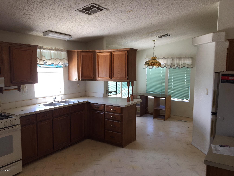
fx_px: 196
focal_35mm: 29
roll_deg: -0.9
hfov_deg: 61.7
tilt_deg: -6.1
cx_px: 117
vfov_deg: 48.2
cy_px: 88
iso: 32
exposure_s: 1/40
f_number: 2.2
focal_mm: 4.15
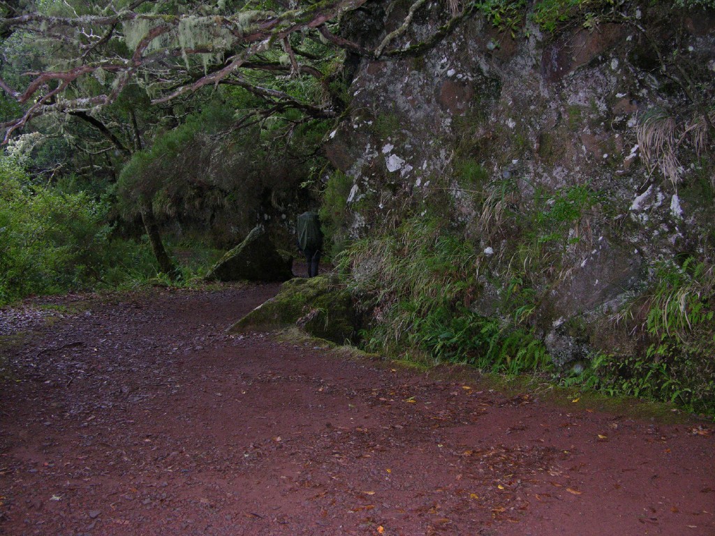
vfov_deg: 40.7
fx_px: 723
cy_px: 268
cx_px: 358
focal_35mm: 35
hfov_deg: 52.6
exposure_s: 1/60.1
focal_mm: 8.9
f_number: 2.8
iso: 200
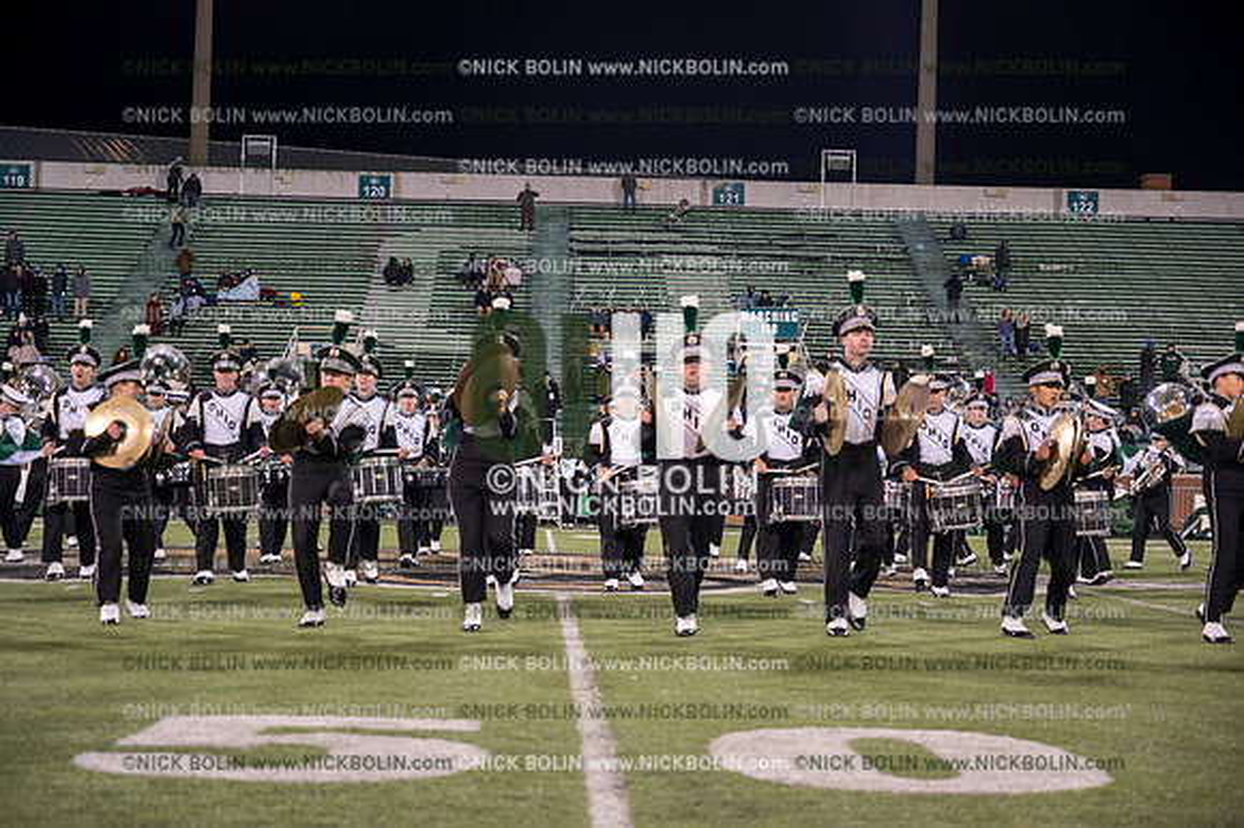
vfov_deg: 19.7
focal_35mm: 69
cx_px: 622
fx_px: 2383
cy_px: 414
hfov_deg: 29.3
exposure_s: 1/640
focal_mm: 69
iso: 3200
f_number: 4
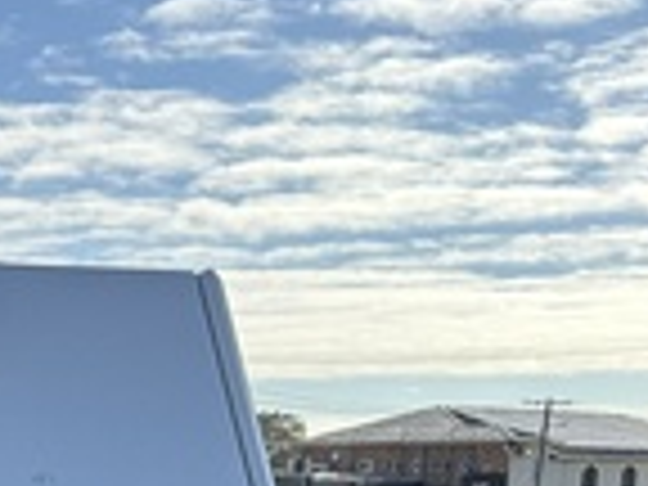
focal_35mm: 107
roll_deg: +0.1
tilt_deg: -10.8
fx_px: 2003
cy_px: 873
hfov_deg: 16.7
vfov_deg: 12.6
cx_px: -328
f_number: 1.78
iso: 80
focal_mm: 6.86
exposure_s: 1/2155
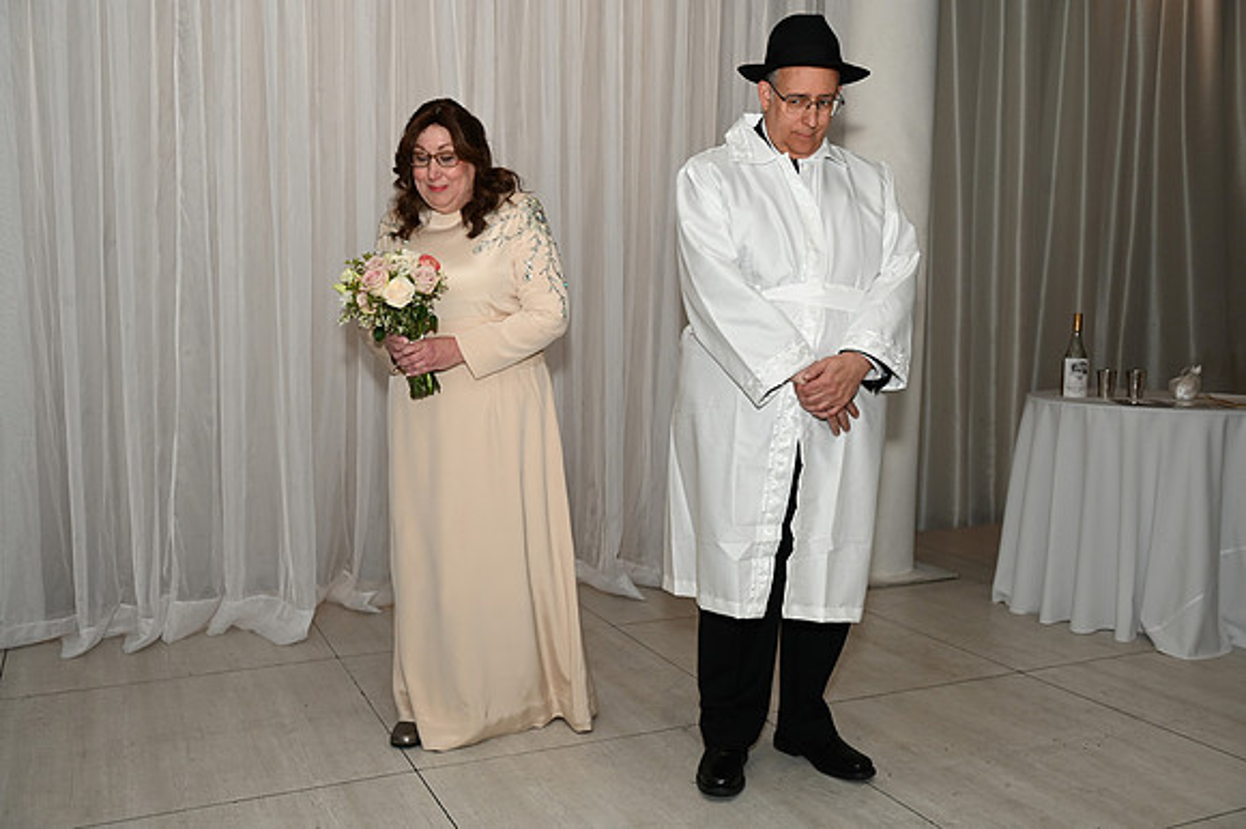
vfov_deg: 39.9
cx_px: 623
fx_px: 1141
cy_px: 414
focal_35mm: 33
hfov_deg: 57.3
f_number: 4.8
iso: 500
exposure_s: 1/125
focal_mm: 33
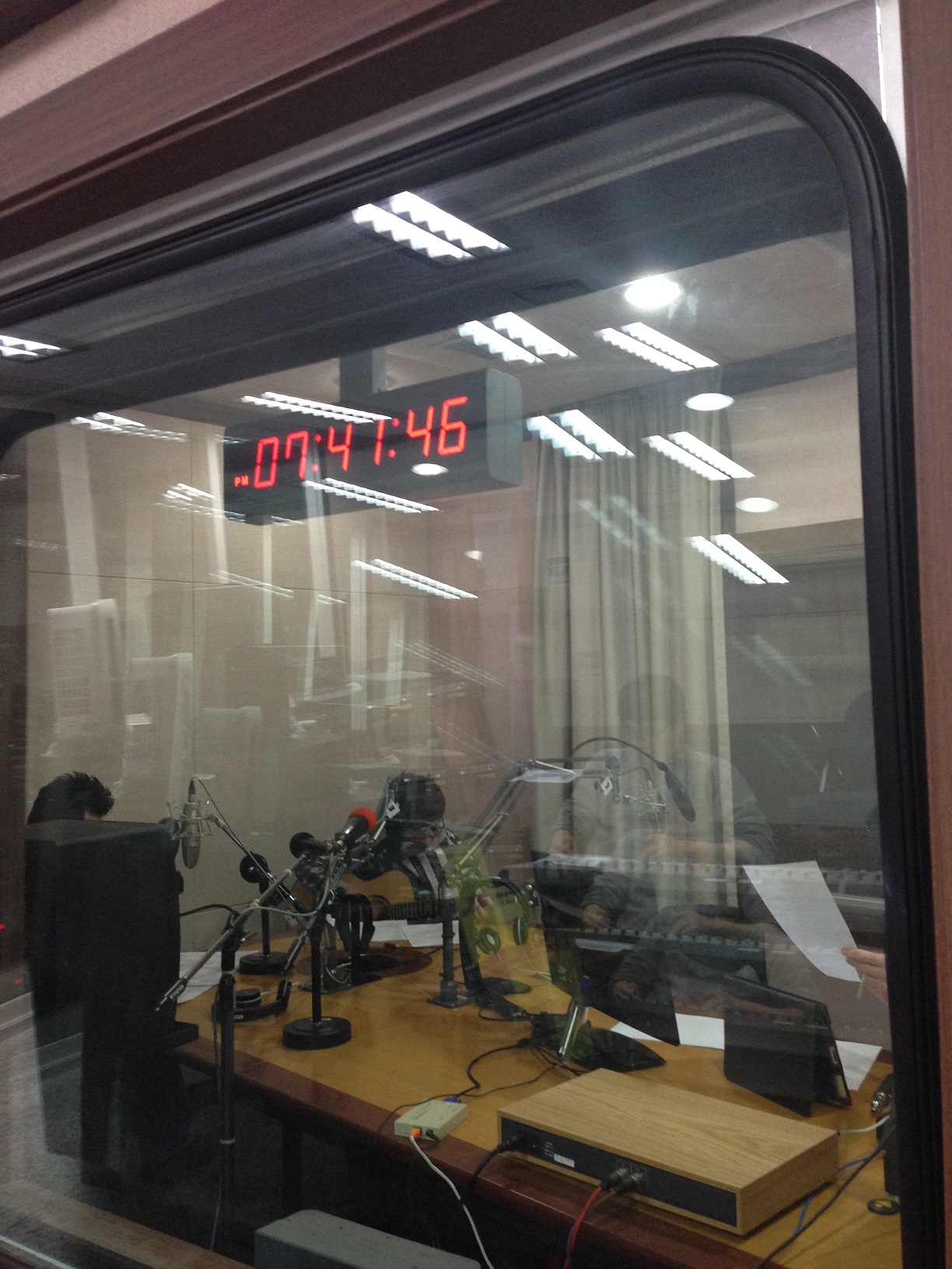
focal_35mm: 33
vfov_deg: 55.4
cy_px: 634
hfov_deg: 42.9
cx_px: 476
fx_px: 1210
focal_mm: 4.12
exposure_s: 1/20
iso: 200
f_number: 2.4
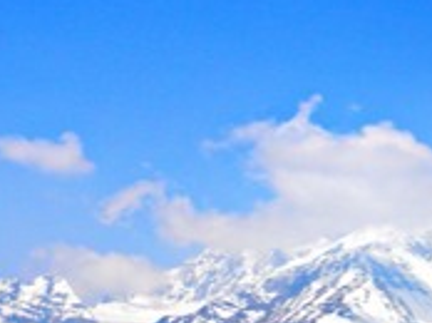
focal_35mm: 110
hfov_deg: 17.5
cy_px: 206
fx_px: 1371
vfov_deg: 13.4
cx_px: 434
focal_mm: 7.3
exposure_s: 1/322
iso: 80
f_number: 7.6
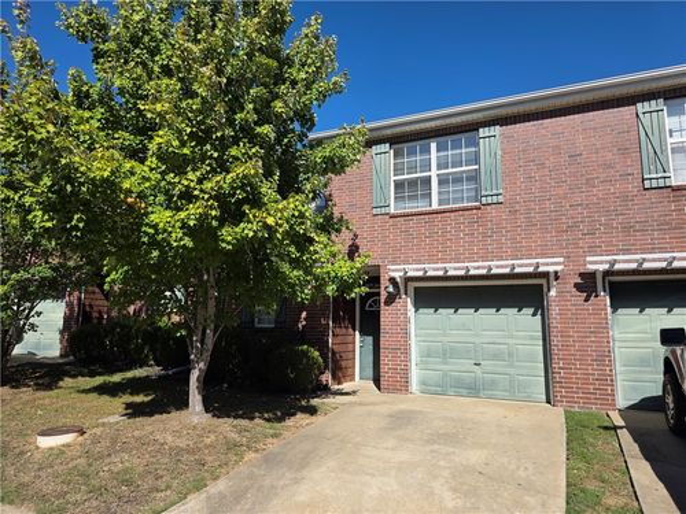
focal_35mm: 23
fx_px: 456
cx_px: 343
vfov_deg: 58.9
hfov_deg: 73.9
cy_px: 257
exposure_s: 1/5447
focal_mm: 6.3
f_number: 1.7
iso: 80
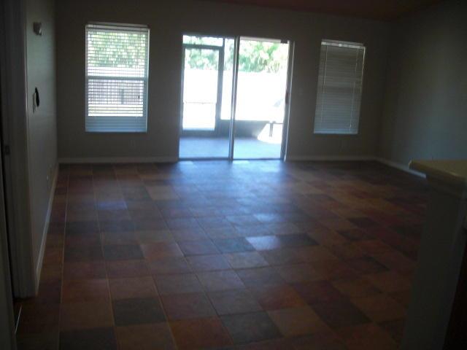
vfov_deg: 39.7
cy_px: 175
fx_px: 486
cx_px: 234
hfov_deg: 51.4
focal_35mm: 36
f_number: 2.8
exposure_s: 1/60
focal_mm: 6.3
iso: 200
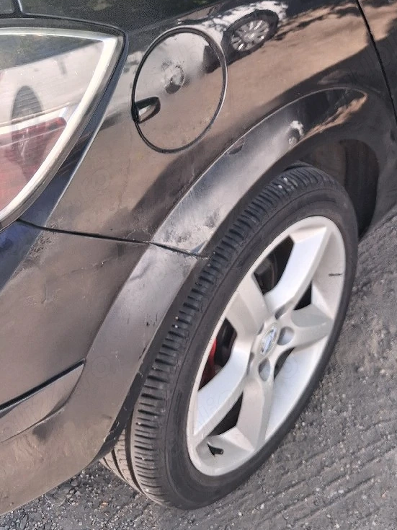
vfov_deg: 36.8
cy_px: 67
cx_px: 268
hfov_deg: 29.4
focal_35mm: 49
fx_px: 750
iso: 25
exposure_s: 1/100
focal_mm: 4
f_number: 1.8
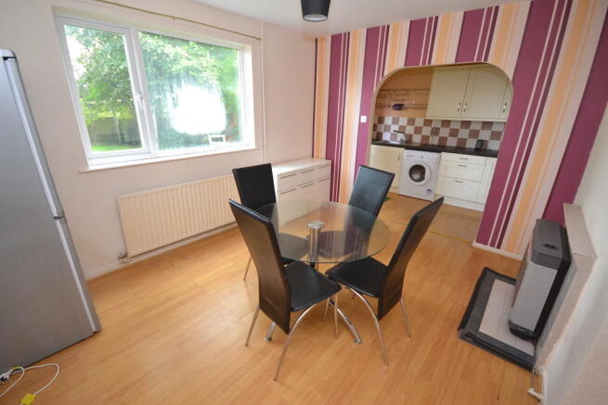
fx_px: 253
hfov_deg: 100.4
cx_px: 304
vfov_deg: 77.4
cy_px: 202
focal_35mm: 15
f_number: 4
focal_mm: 10
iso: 900
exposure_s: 1/60
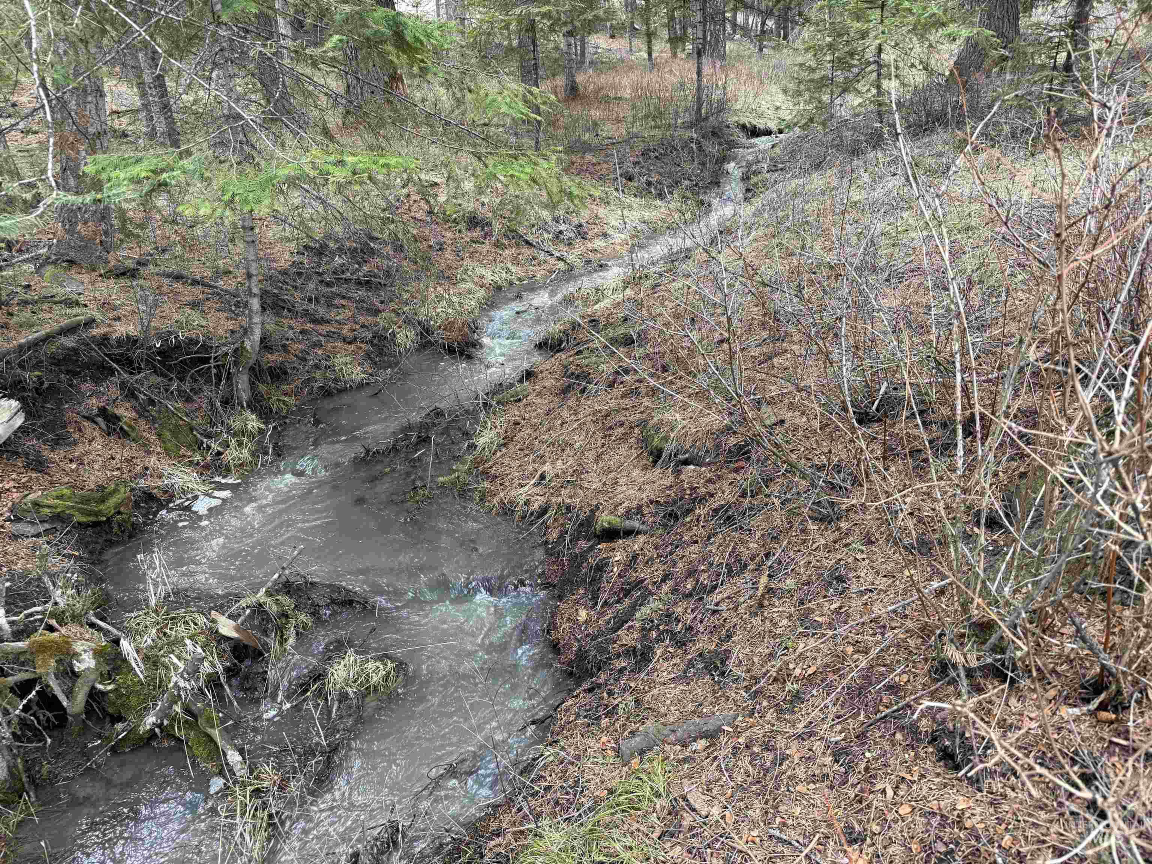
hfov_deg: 71.6
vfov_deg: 56.8
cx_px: 576
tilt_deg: -23.1
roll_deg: +4.8
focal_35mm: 24
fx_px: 799
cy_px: 432
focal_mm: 6.76
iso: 50
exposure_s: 1/121
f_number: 1.78
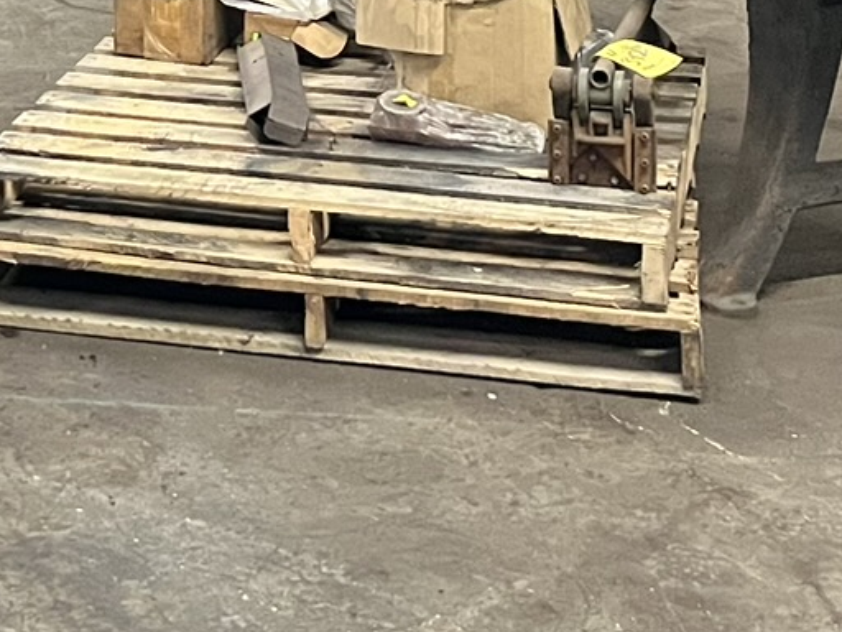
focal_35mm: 104
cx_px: -79
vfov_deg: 13.2
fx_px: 2530
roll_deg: +1.1
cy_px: -387
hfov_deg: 18.2
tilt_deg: -7.8
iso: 500
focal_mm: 5.1
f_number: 1.6
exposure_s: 1/60
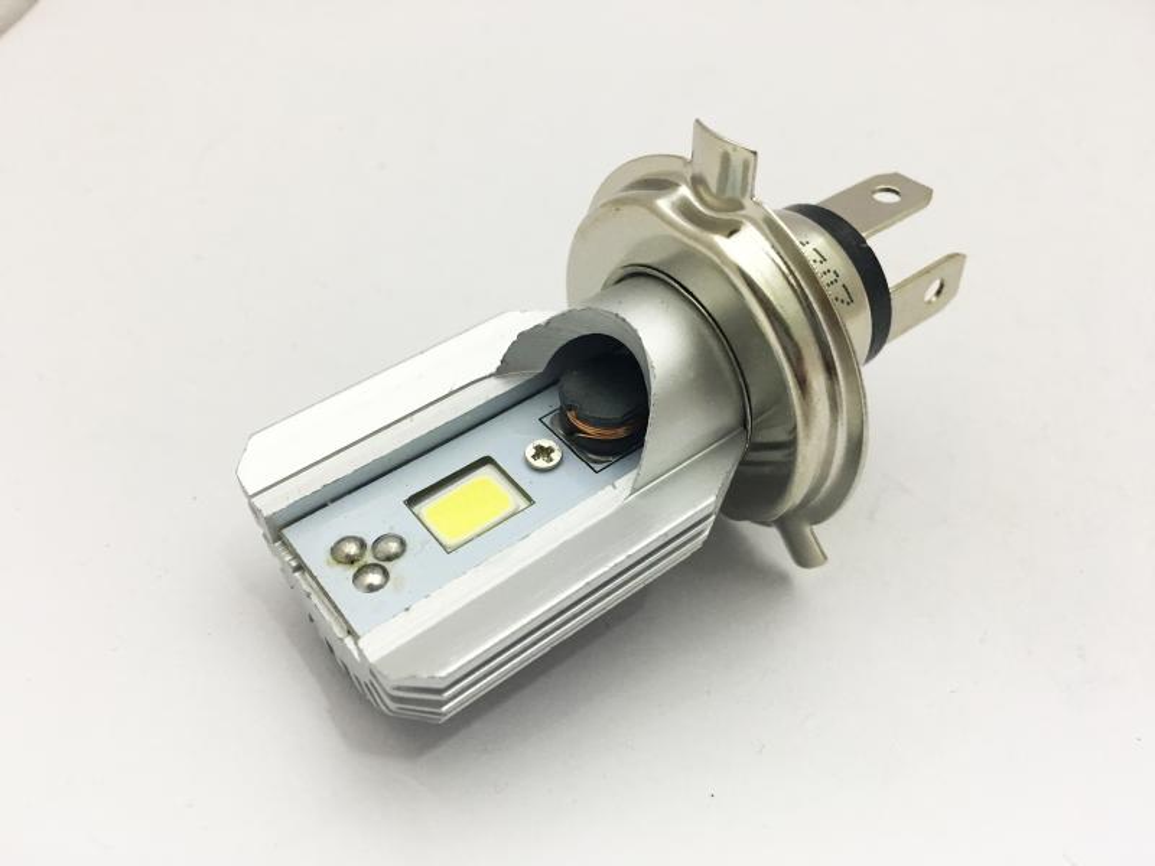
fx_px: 968
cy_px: 433
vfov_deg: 48.2
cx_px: 578
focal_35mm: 29
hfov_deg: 61.7
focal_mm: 4.15
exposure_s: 1/30
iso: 100
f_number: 2.2
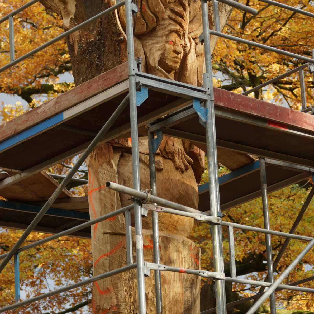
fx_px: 1385
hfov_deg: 12.9
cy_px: 83
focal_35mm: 135
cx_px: 157
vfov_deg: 12.9
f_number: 4
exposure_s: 1/160
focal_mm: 70
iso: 100
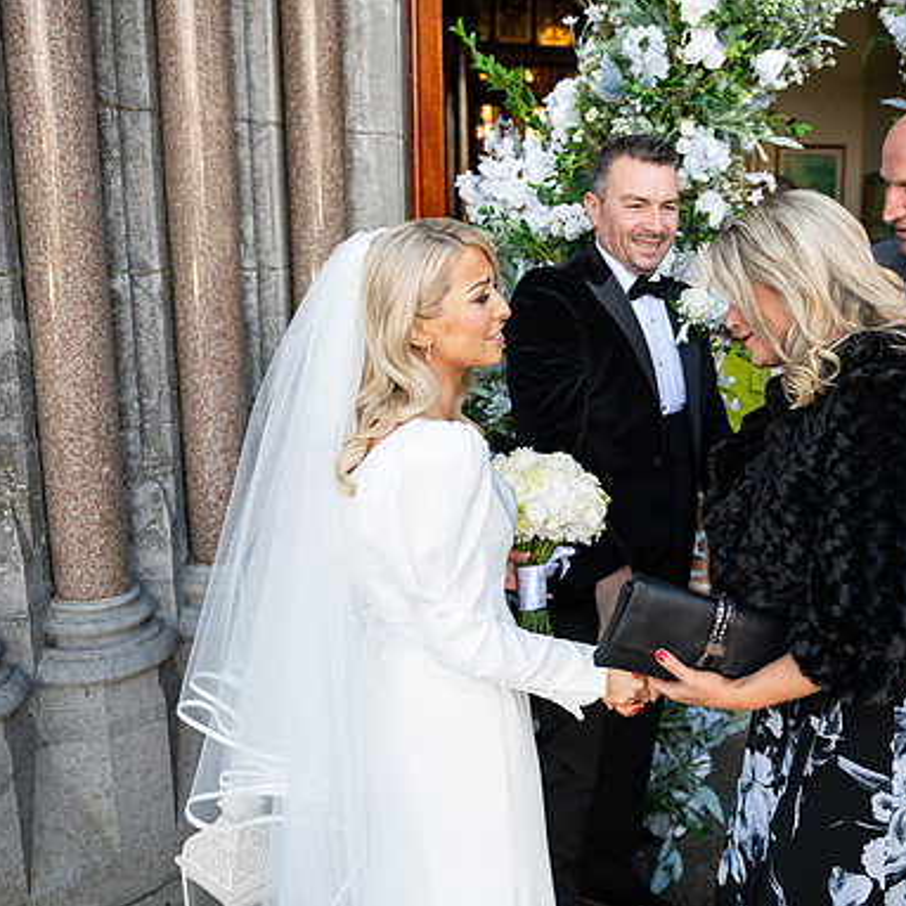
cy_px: 455
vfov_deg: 46.0
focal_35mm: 36
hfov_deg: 45.0
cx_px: 636
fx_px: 1066
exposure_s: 1/400
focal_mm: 28
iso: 320
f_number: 3.5
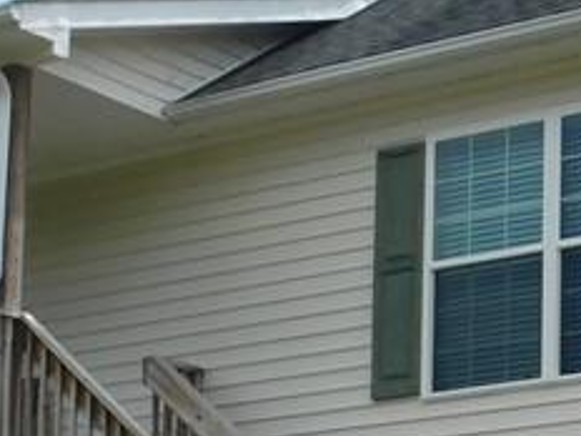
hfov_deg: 12.4
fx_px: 2669
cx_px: 278
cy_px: 579
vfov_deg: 9.2
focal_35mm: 159
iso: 125
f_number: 3.5
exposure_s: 1/1000
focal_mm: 6.3
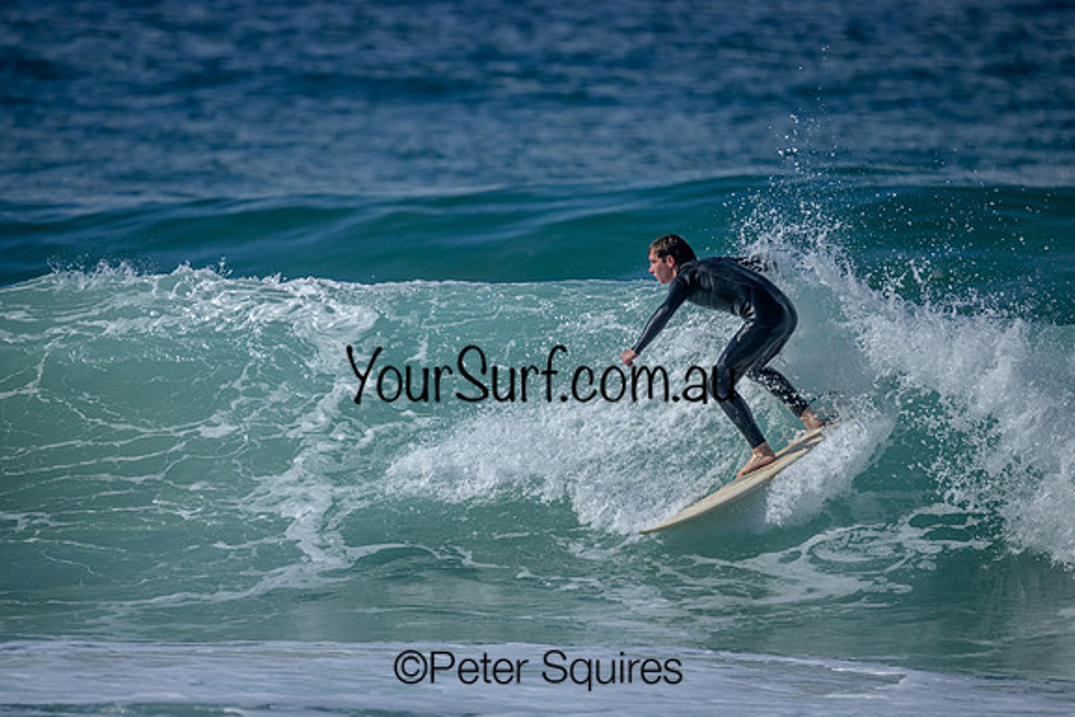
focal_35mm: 804
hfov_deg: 2.6
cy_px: 358
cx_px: 538
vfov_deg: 1.7
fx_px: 24013
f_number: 6.3
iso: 180
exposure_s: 1/2500
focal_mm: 800
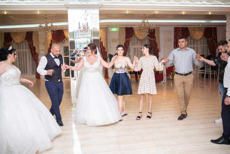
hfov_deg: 54.4
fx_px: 224
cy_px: 77
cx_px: 115
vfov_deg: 37.9
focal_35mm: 35
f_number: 1.4
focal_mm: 23
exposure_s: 1/125
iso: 500
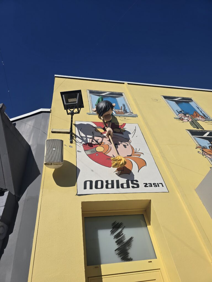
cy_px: 141
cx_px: 106
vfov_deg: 73.9
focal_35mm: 23
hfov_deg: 58.9
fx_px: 188
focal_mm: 6.3
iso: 12
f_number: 1.7
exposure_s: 1/1804
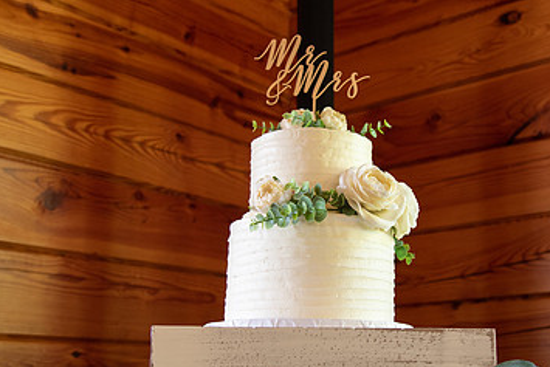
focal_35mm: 54
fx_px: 825
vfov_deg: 25.1
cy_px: 201
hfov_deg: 36.7
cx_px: 339
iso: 640
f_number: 4
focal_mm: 31
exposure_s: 1/60
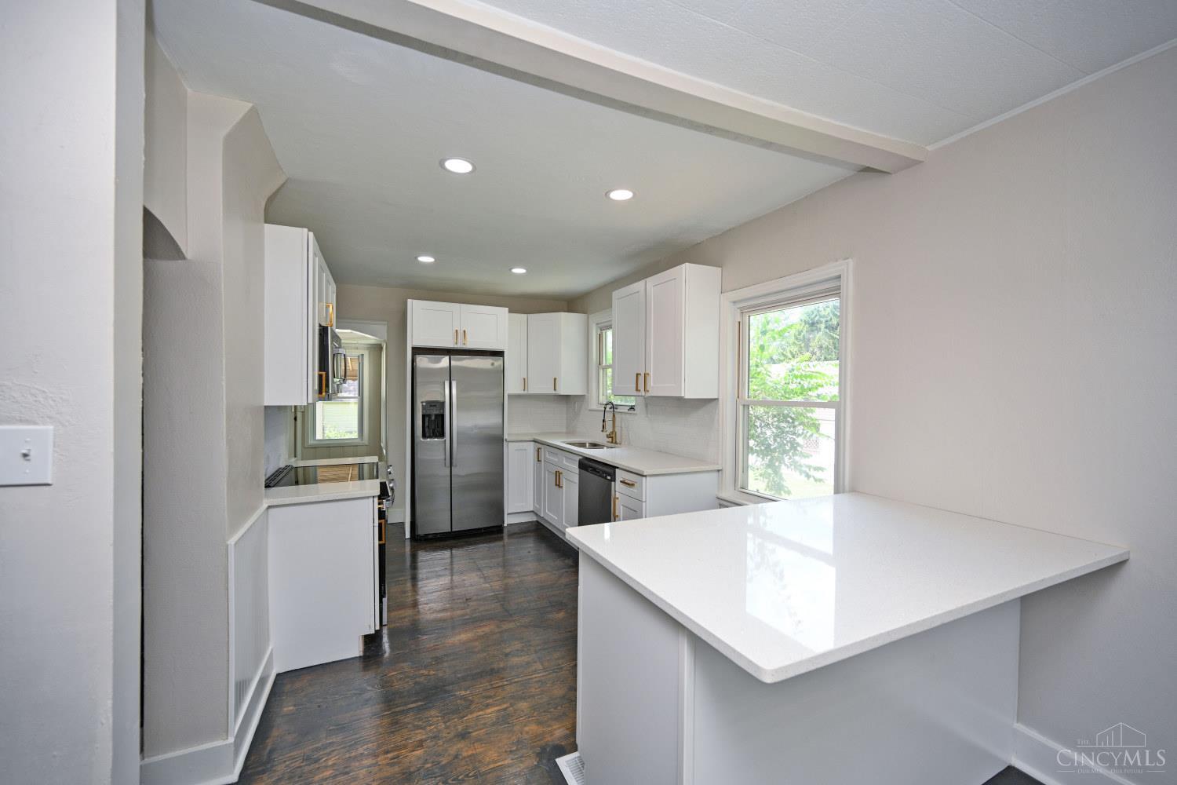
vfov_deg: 81.2
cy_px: 392
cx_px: 588
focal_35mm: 14
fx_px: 458
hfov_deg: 104.3
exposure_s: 1/80
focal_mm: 14
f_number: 4.5
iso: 200
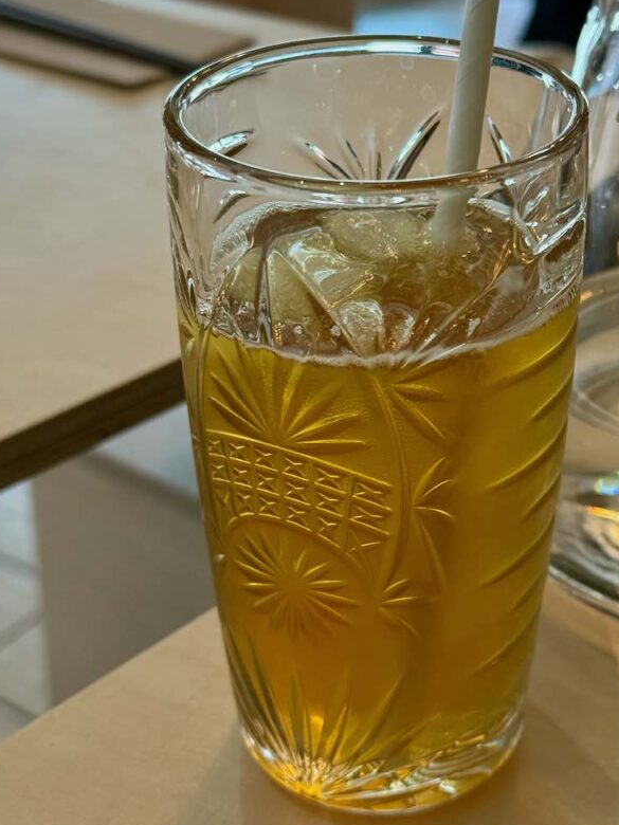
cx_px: 390
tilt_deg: -29.1
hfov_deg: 23.2
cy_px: 342
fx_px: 1502
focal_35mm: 63
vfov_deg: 30.7
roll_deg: +0.9
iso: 200
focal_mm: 6.76
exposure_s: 1/229
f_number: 1.78
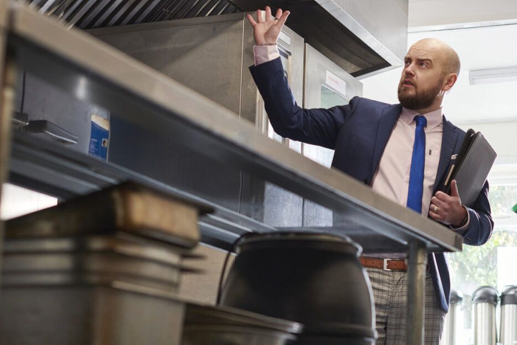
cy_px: 184
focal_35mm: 87
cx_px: 325
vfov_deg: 15.7
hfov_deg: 23.3
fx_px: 1250
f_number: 3.2
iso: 400
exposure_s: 1/200
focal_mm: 50
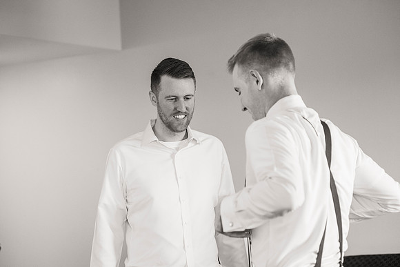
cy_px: 134
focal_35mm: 80
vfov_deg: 17.1
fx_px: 889
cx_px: 200
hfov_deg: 25.4
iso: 3200
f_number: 3.5
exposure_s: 1/320
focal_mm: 80
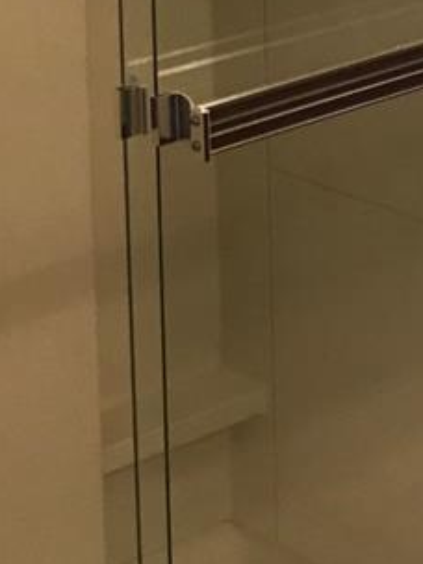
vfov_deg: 13.9
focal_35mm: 138
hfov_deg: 10.7
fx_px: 2248
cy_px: -115
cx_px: 179
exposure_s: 1/15
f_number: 1.8
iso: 50
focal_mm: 3.99
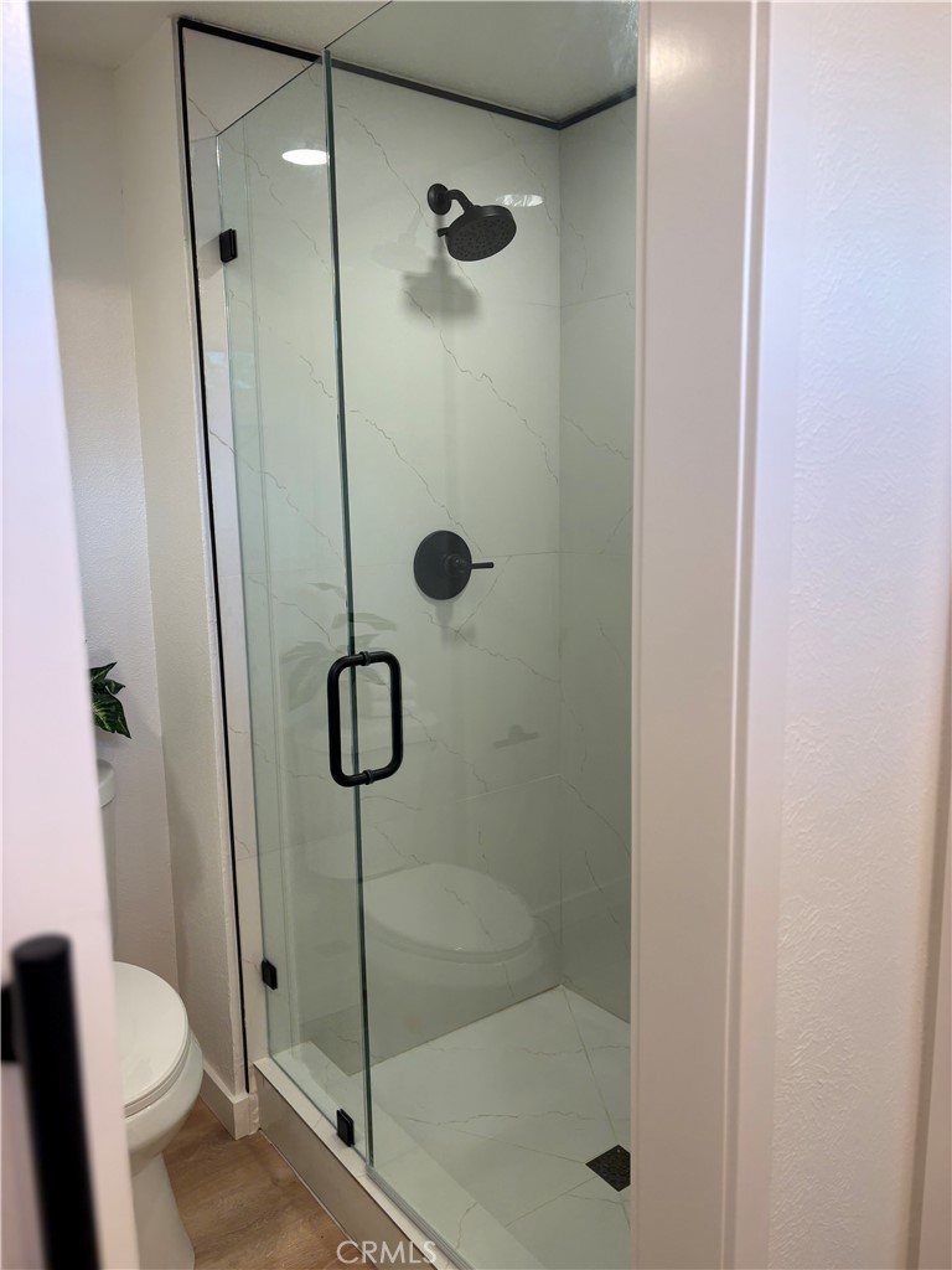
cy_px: 635
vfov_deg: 67.3
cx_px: 476
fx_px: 953
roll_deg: +0.2
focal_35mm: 26
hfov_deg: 53.1
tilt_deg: -7.6
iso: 50
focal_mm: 5.96
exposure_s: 1/120
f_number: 1.6
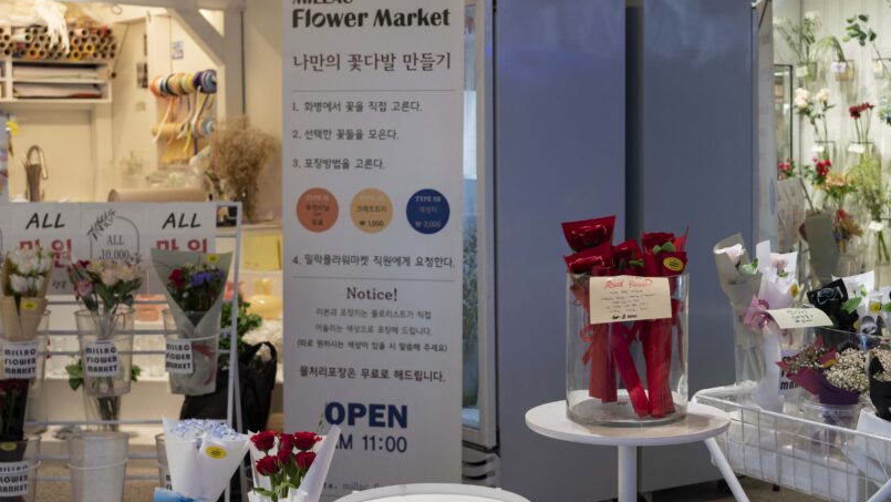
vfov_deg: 21.5
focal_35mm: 56
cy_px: 270
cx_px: 521
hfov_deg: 37.1
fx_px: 1323
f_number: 5.6
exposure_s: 1/160
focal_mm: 42
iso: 1000
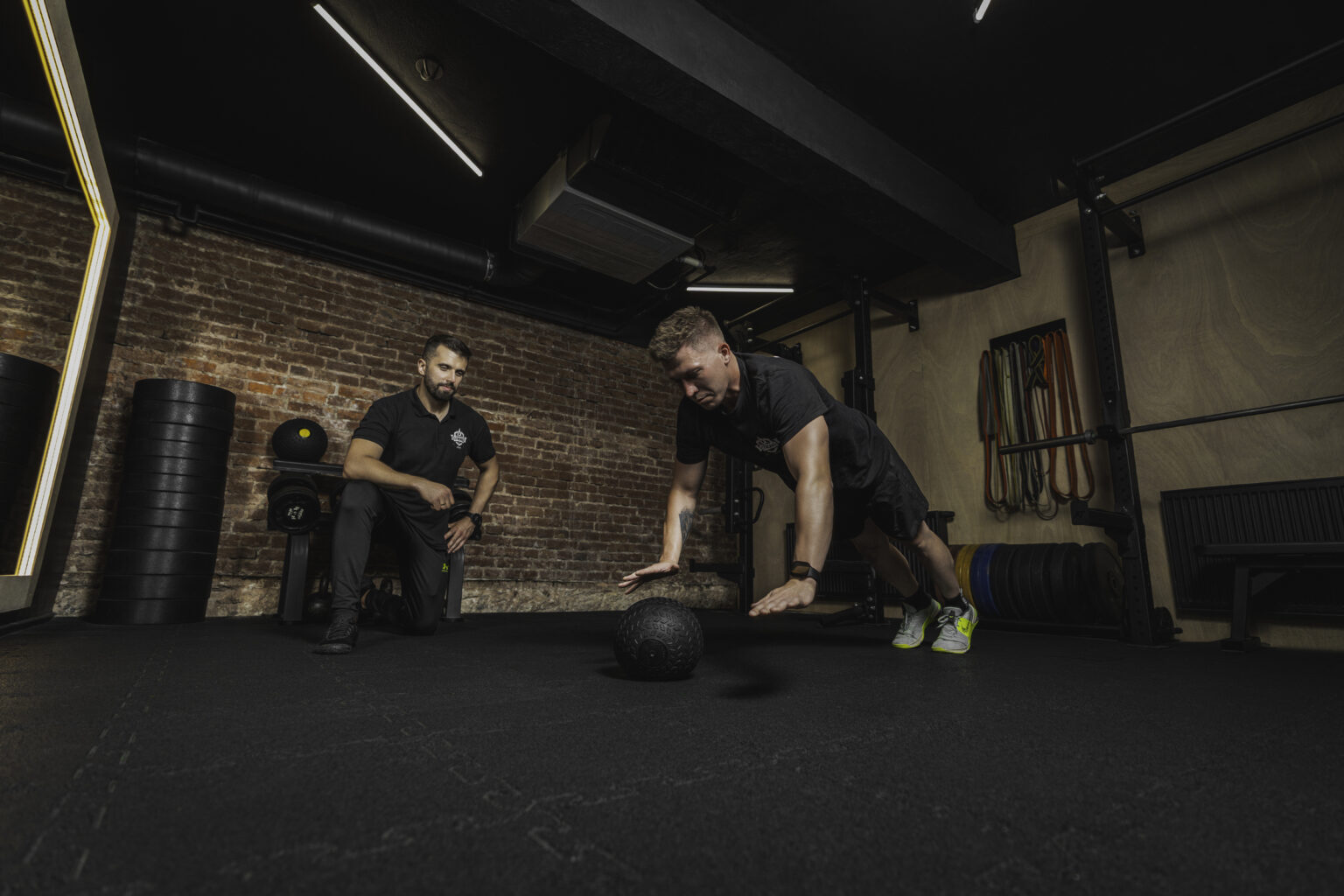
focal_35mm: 17
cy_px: 448
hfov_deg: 93.3
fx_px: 635
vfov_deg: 70.4
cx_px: 672
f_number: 2.8
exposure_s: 1/100
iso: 200
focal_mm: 17
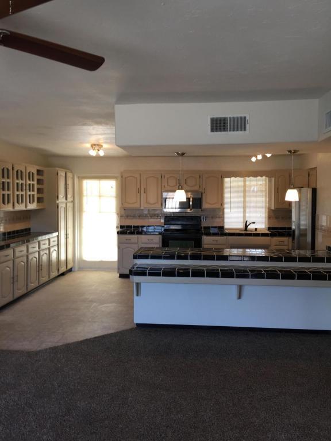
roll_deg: +0.3
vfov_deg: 61.7
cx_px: 166
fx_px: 370
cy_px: 220
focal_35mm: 29
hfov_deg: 48.2
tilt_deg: -0.5
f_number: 2.2
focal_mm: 4.15
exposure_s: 1/60
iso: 40
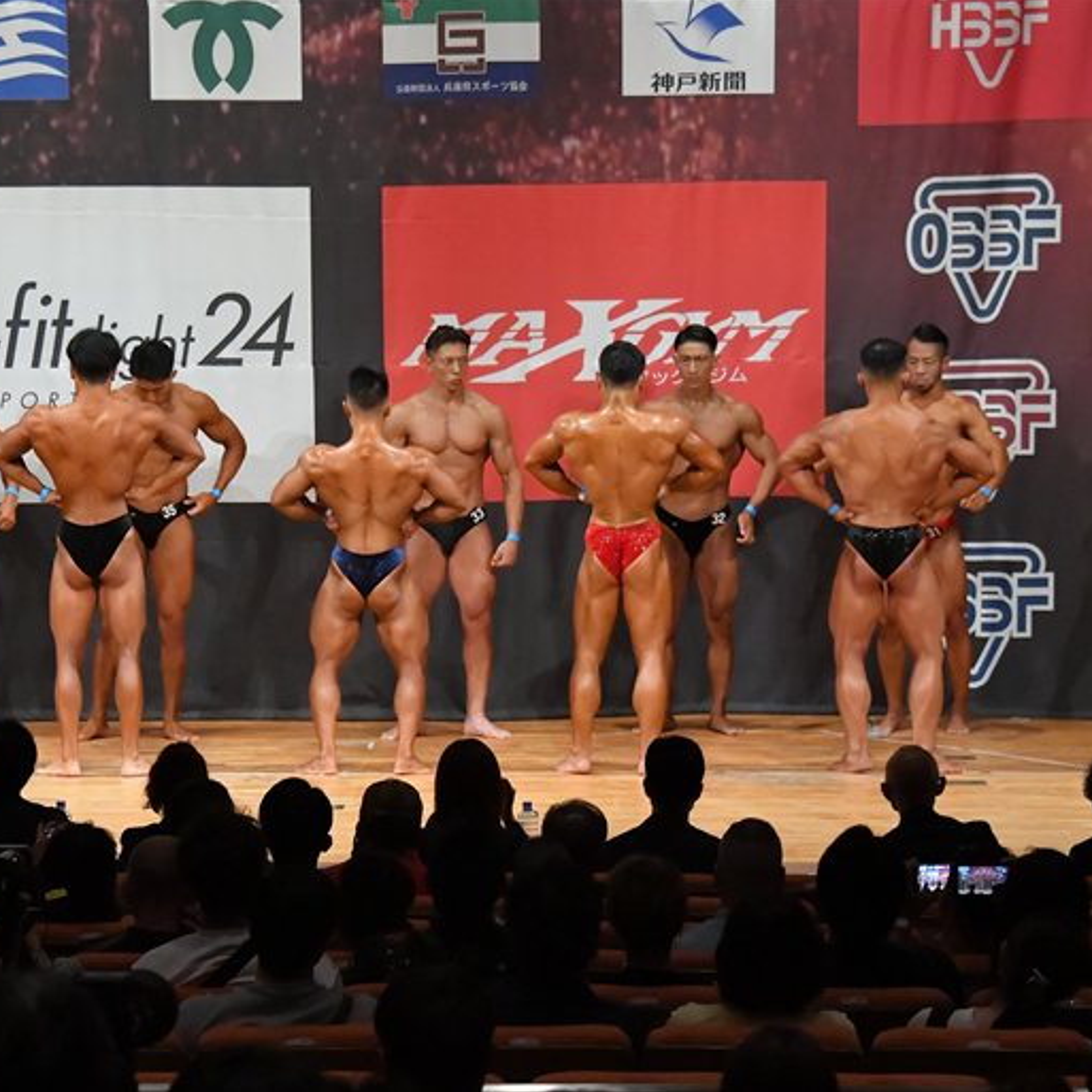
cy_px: 545
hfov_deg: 10.7
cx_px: 350
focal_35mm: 163
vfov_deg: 10.7
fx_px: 5818
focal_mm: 85
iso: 9000
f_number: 5.6
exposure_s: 1/400
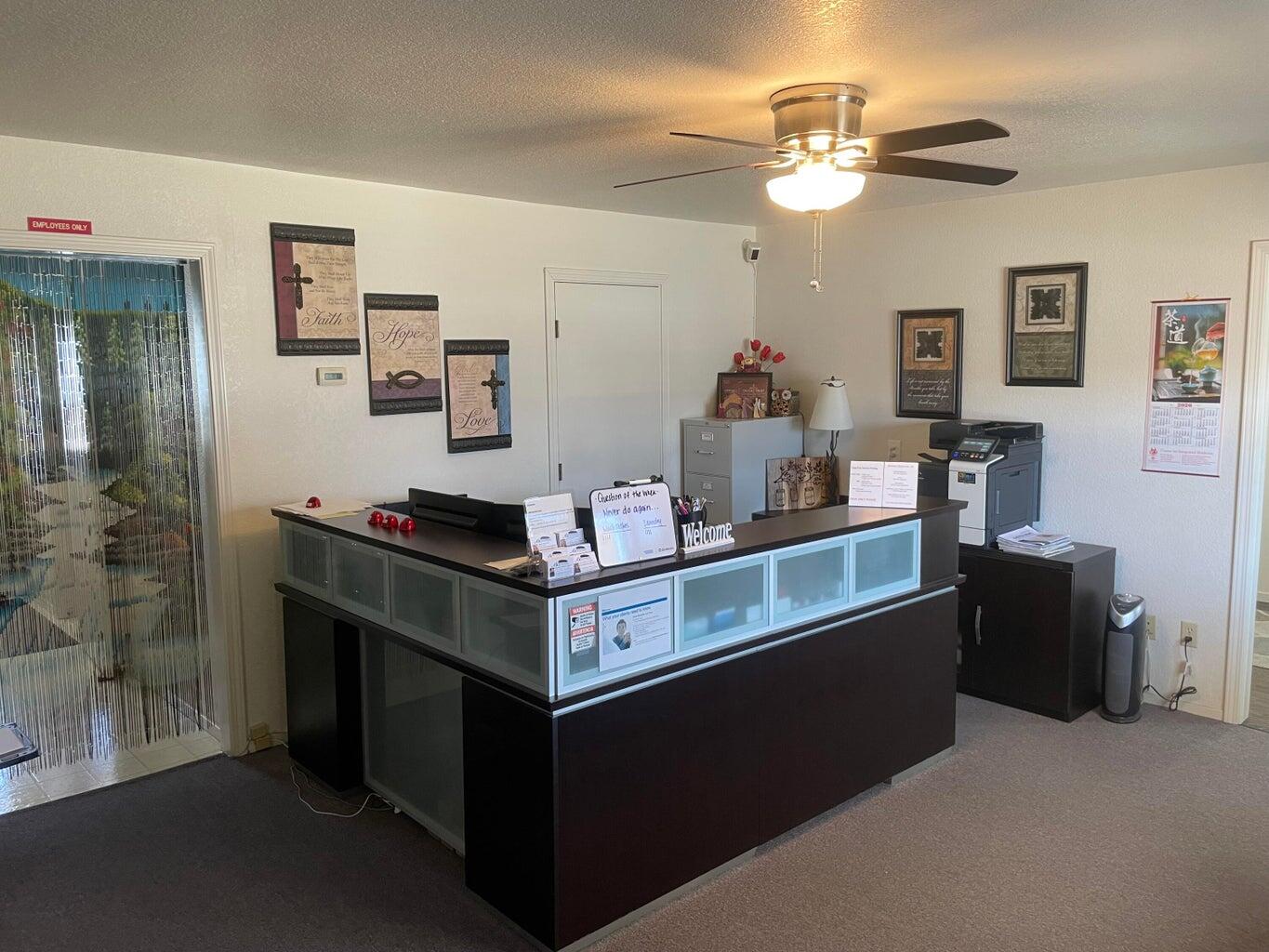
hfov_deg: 67.3
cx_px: 634
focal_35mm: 26
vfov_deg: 53.1
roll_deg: +0.6
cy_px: 476
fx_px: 953
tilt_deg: -6.8
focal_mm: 4.2
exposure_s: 1/60
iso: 100
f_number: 1.6
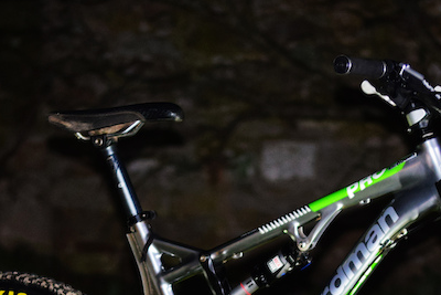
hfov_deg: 10.7
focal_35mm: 192
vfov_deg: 7.1
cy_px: 357
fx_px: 2353
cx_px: 287
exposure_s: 1/60
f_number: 1.8
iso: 1250
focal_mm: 50
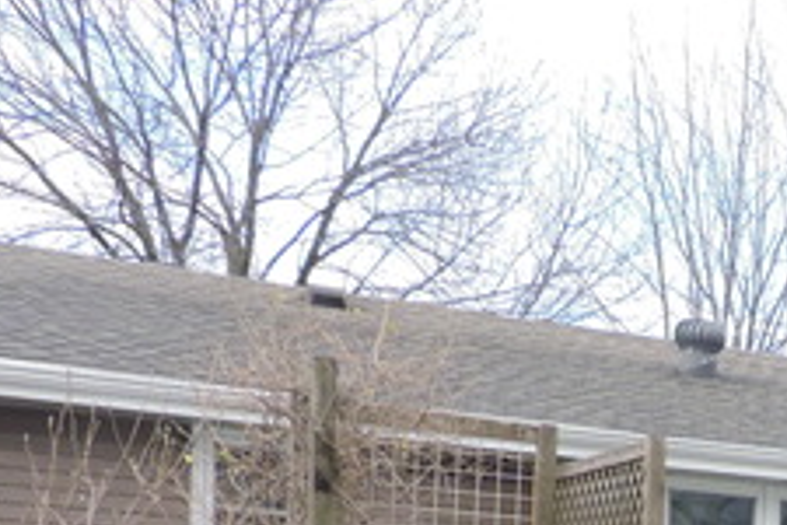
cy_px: 788
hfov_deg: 25.6
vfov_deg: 17.3
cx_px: 934
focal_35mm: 71
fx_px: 1552
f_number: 3
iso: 280
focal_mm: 4.3
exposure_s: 1/640
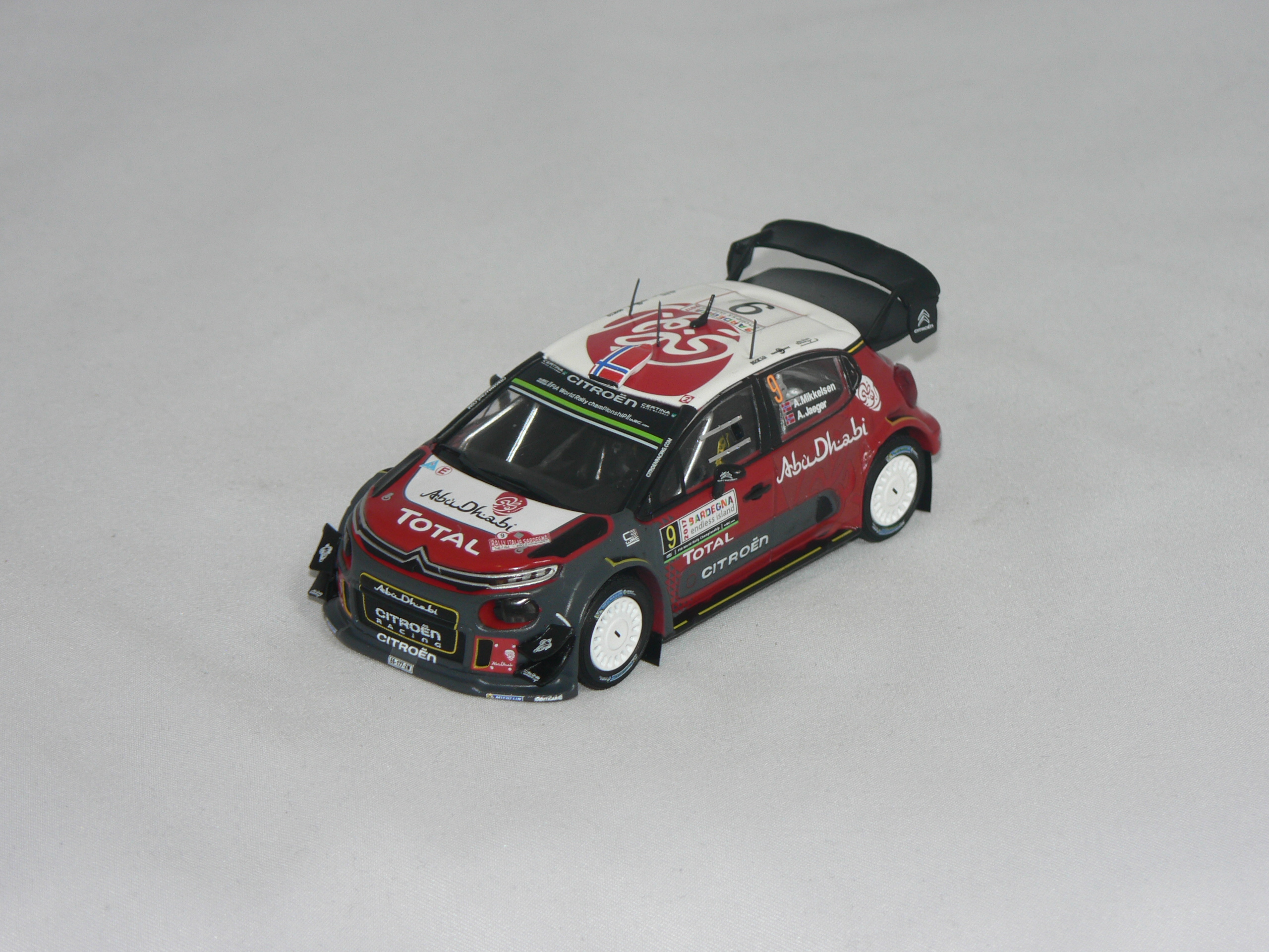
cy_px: 476
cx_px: 634
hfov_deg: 12.6
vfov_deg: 9.5
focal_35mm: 157
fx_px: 5756
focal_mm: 26.2
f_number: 3.3
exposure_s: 1/60
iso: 80
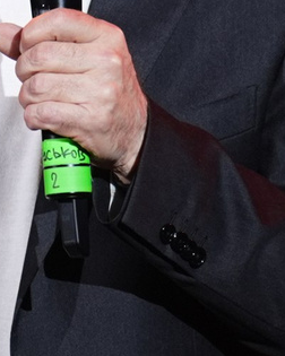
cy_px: -258
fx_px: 16090
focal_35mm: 1526
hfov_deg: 1.0
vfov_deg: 1.3
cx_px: -89
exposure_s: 1/320
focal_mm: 200
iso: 640
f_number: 2.8
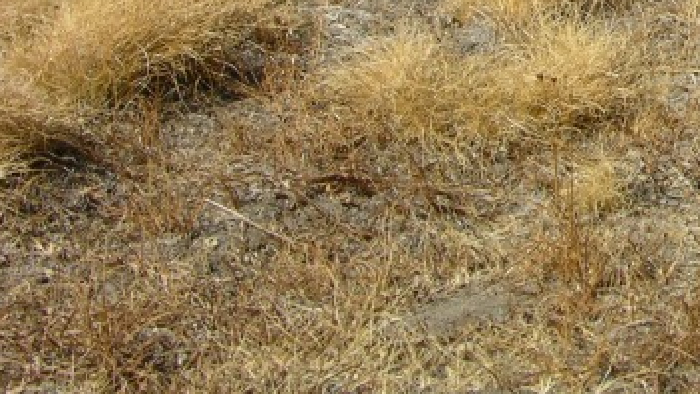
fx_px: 2060
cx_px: 970
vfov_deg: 10.5
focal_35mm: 111
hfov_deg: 17.7
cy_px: -209
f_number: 6.3
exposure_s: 1/223
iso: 50
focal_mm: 8.9
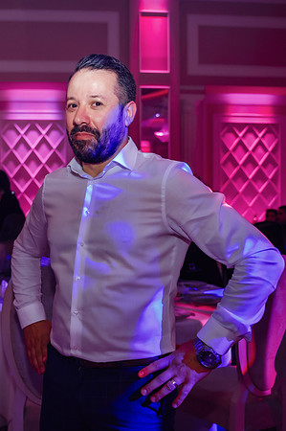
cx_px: 51
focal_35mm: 39
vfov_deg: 49.2
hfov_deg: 32.8
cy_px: 217
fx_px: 470
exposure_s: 1/200
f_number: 2.8
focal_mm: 26
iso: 2500
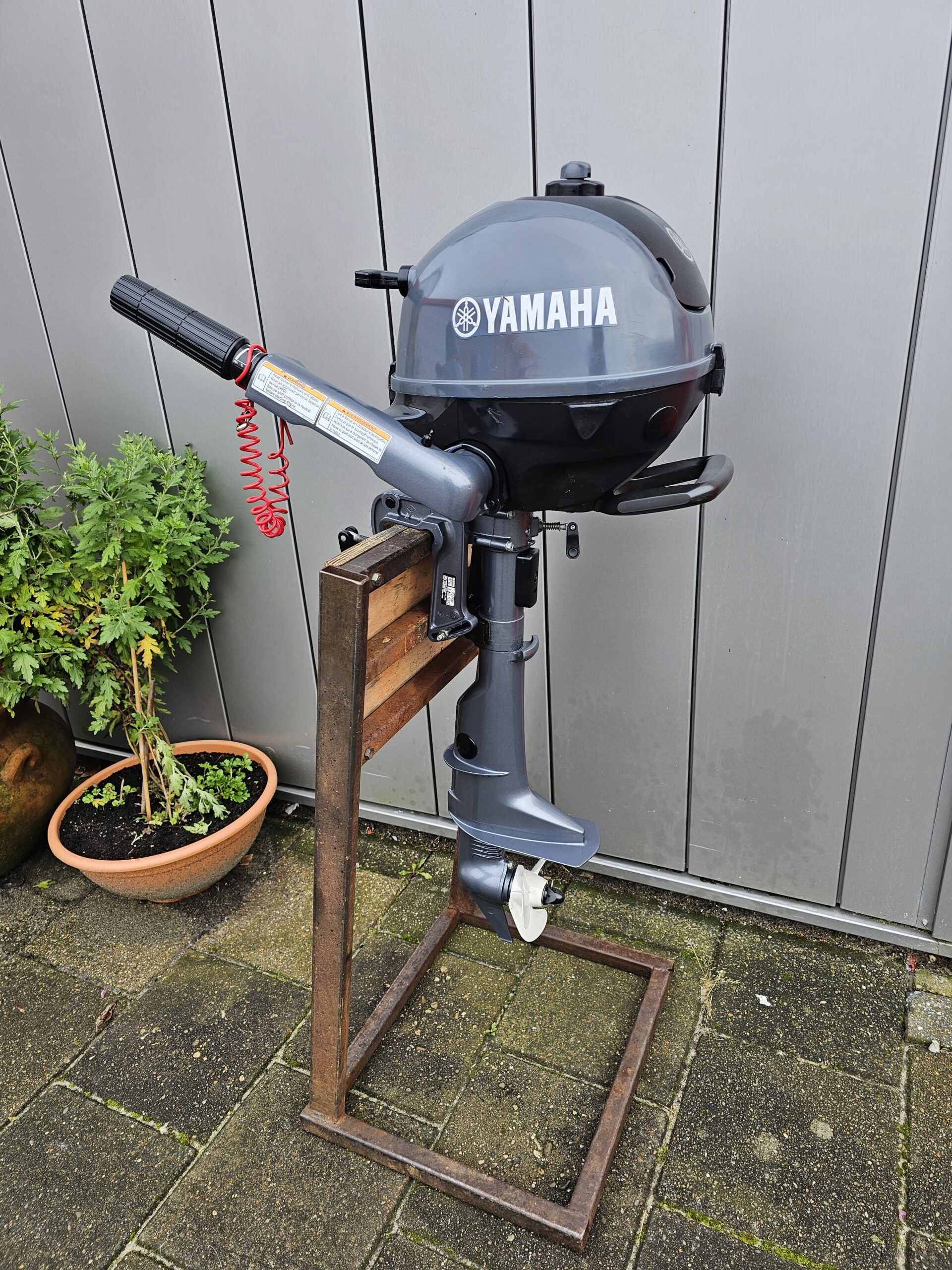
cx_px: 476
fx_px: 843
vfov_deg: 73.9
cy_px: 635
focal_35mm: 23
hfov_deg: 58.9
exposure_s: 1/100
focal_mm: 6.3
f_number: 1.7
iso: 32
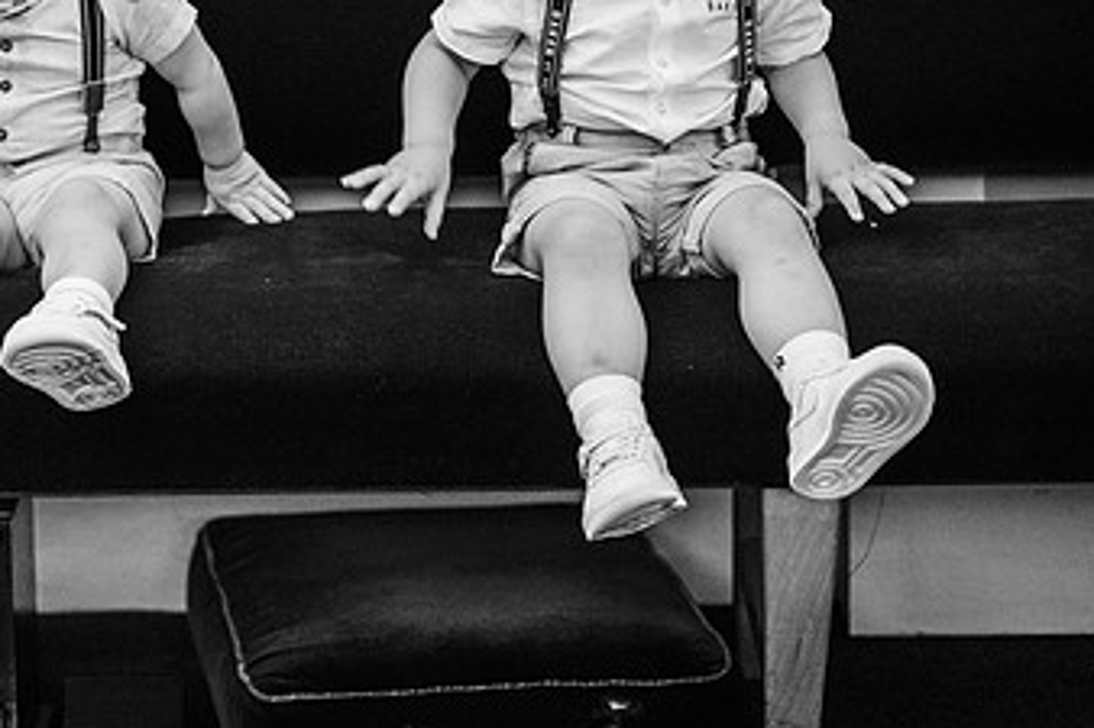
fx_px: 4434
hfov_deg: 14.0
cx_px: 233
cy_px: 168
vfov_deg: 9.4
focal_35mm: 146
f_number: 1.8
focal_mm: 85
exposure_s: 1/200
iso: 1800
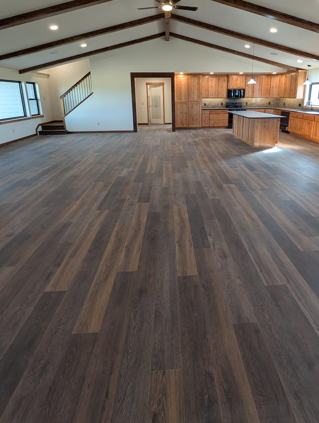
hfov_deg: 77.6
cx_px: 185
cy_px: 143
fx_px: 196
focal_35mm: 16
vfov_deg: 91.2
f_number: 1.7
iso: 118
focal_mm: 2.02
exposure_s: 1/120
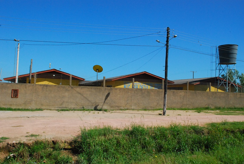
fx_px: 204
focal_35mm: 30
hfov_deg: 61.8
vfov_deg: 43.8
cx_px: 122
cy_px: 82
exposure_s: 1/500
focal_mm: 20
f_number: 18
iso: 1000
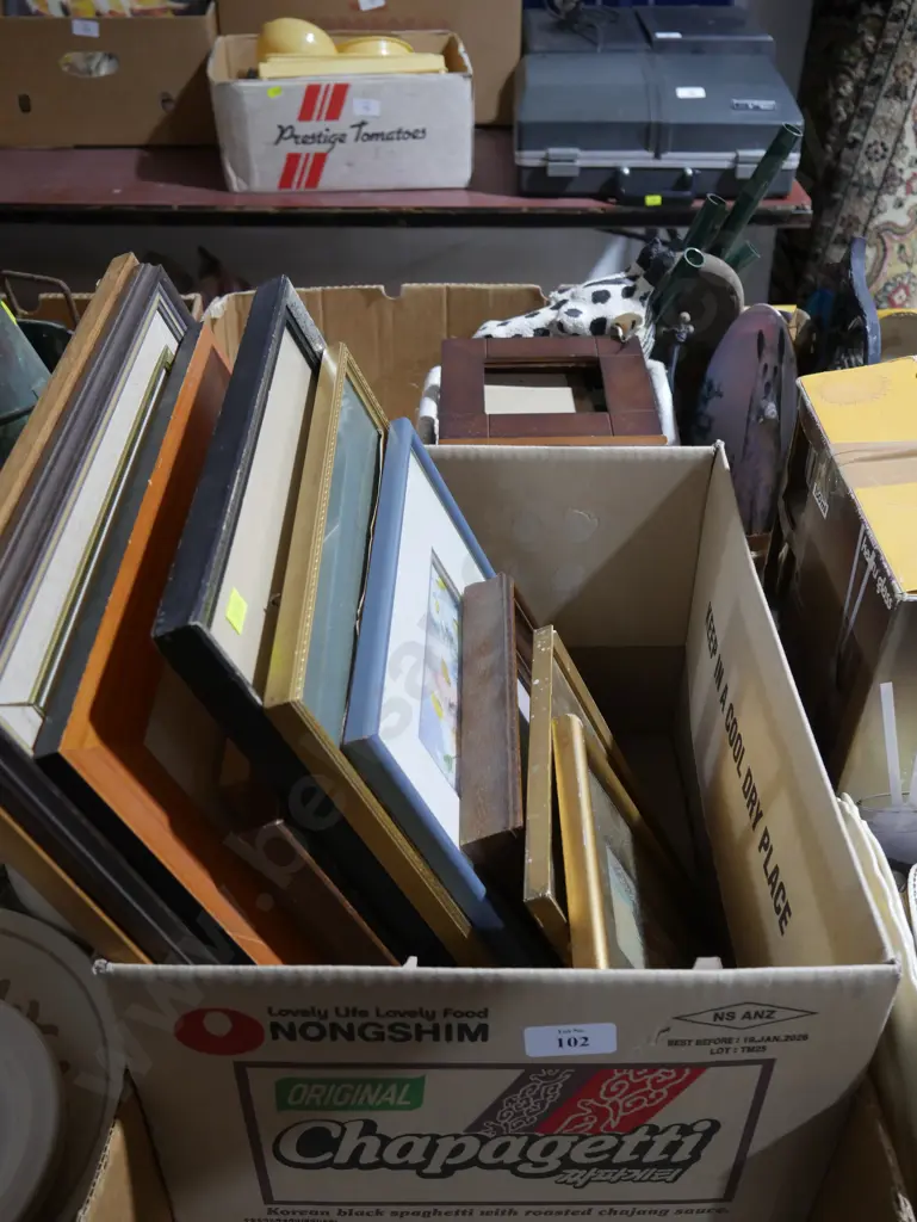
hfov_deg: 41.8
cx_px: 458
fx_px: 1200
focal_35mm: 34
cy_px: 611
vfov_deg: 53.9
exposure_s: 1/60
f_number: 4
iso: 640
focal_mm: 17
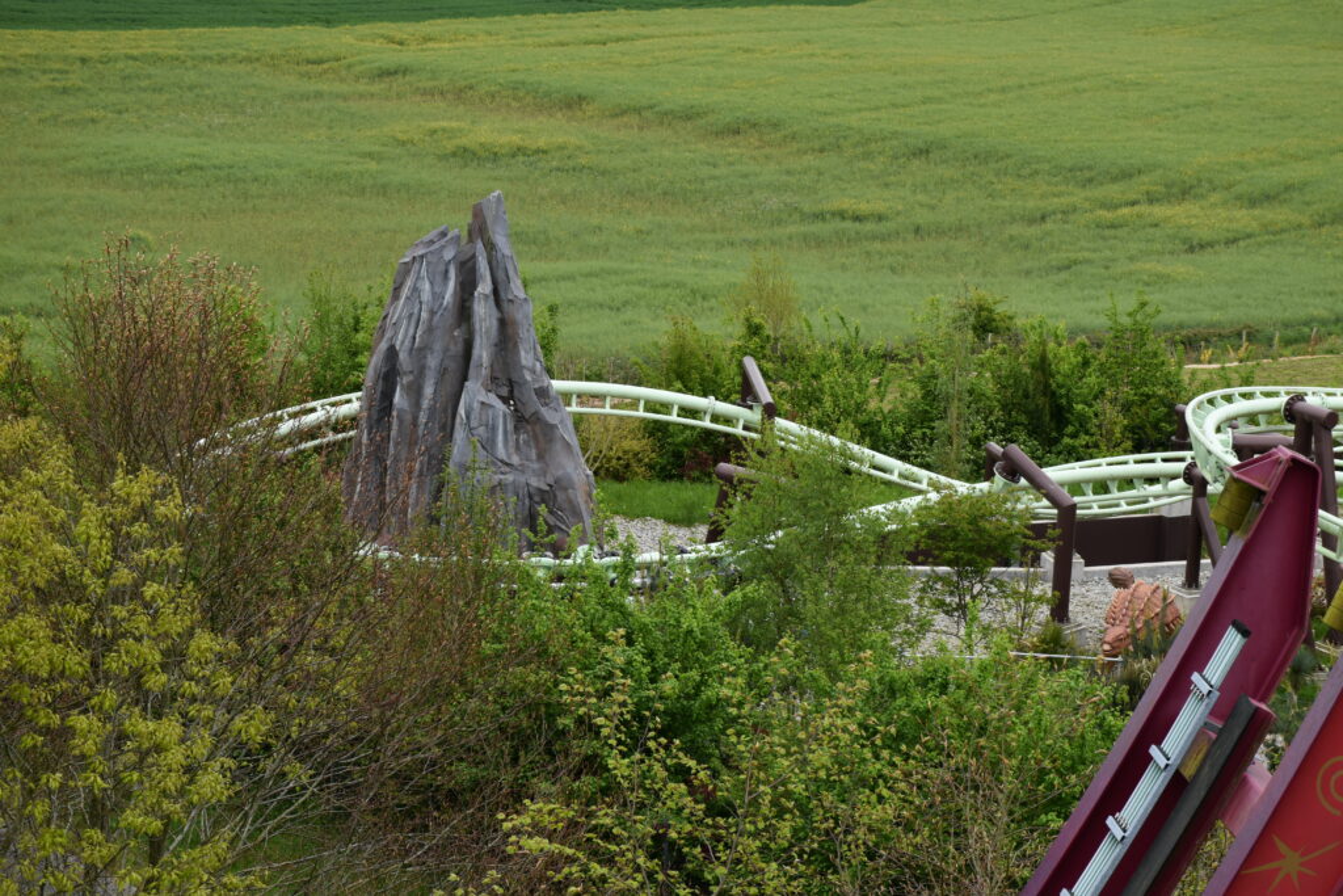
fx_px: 3358
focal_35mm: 90
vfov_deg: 15.2
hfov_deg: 22.6
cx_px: 672
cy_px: 448
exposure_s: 1/250
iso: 200
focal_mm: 60
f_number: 8
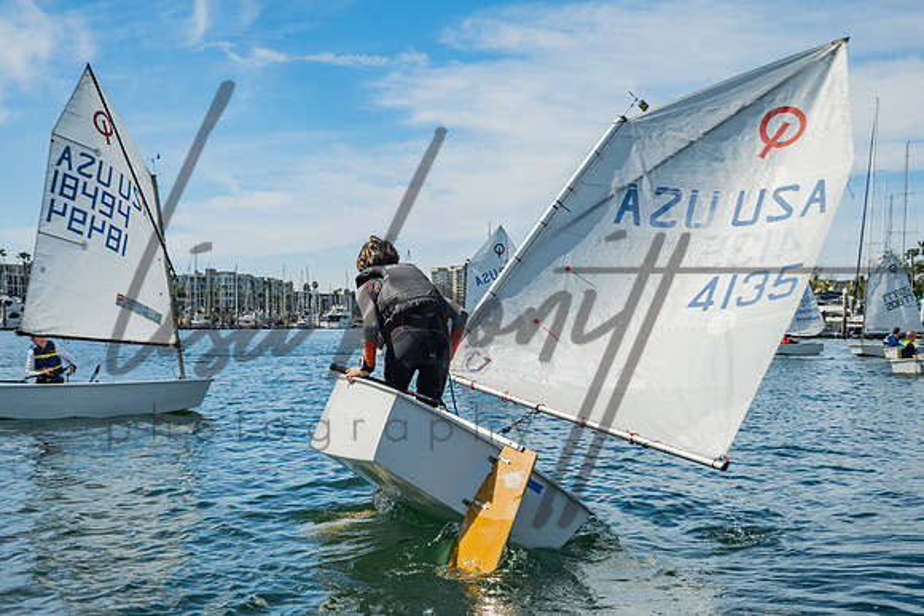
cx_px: 473
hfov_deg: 37.4
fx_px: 1363
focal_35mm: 53
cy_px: 308
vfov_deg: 25.5
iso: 250
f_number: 10
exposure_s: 1/320
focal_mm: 51
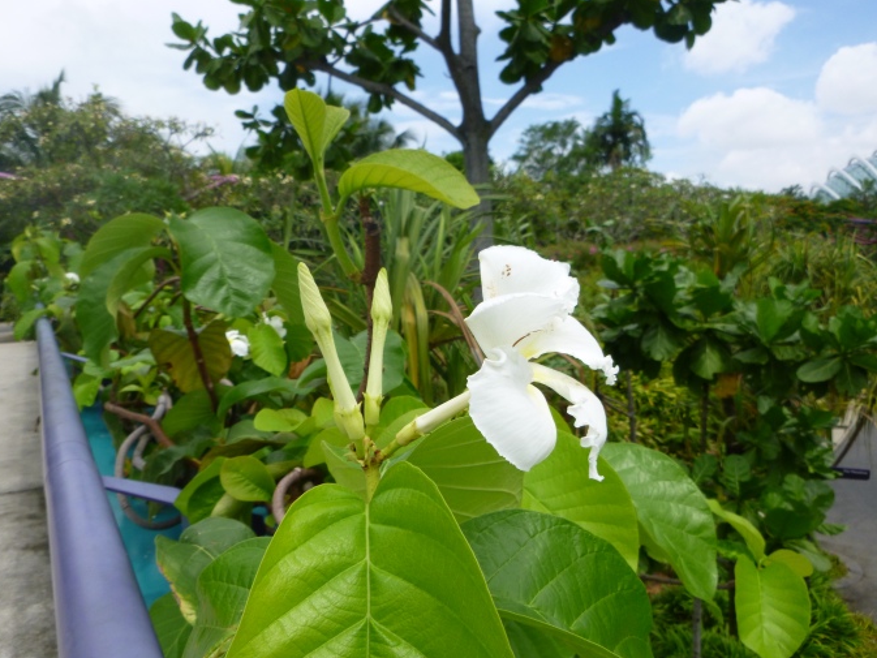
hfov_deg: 67.3
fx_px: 659
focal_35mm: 26
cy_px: 334
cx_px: 438
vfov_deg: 53.1
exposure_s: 1/500
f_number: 3.9
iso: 100
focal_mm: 4.5
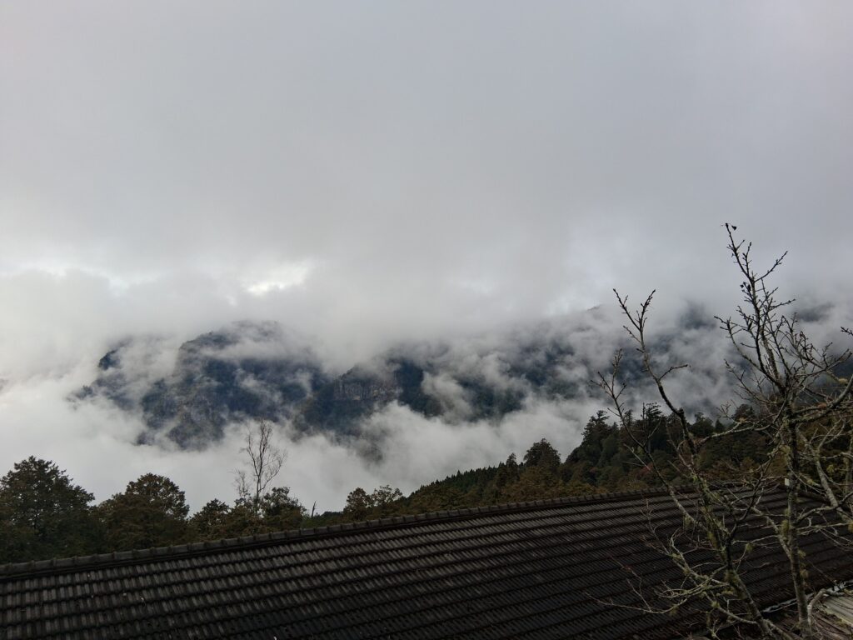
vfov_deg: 53.1
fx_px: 641
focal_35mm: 26
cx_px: 426
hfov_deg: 67.3
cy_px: 320
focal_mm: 3.98
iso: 25
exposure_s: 1/273
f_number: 1.8
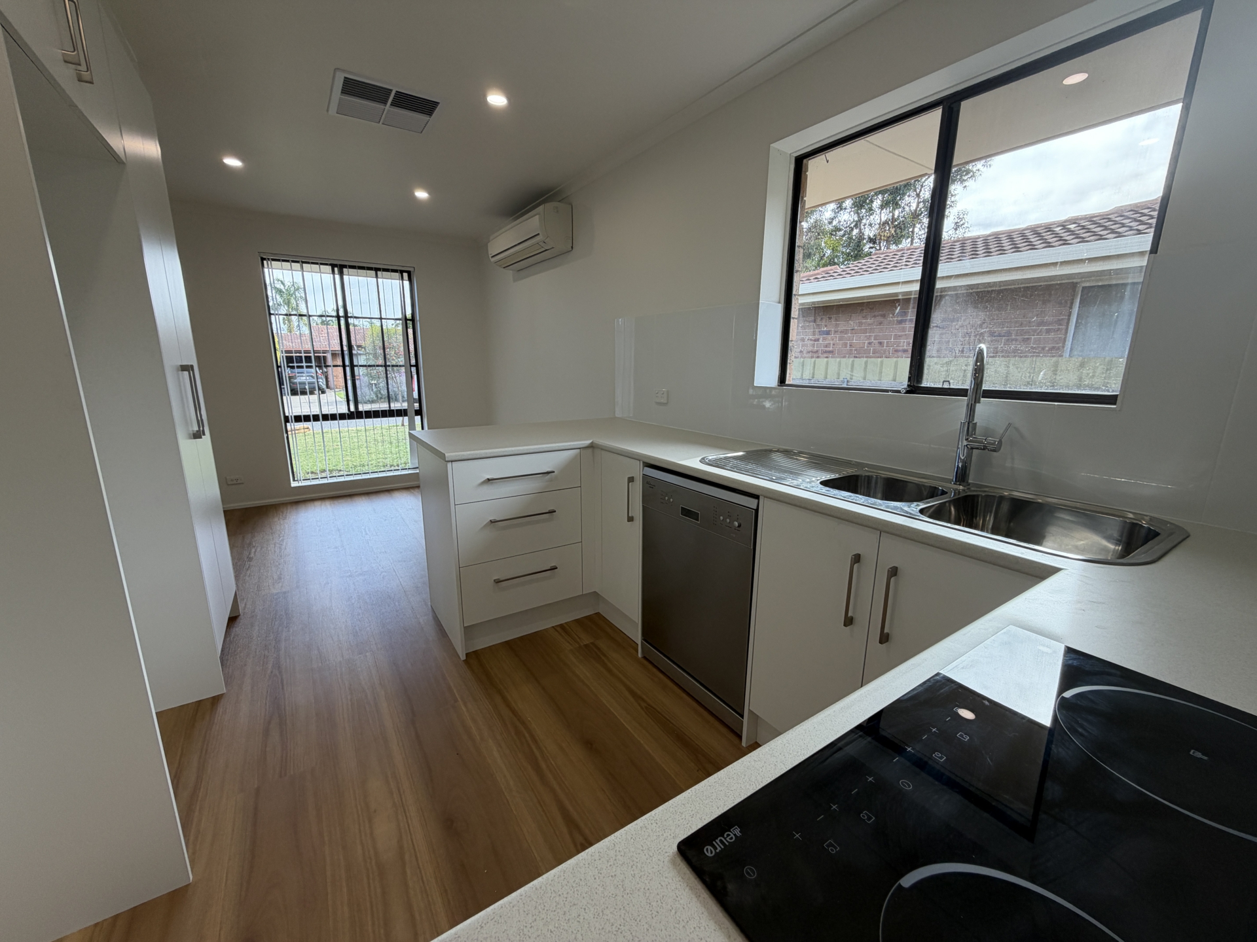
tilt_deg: -13.0
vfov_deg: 85.7
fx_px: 508
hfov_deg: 102.1
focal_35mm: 14
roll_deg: -0.7
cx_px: 628
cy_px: 471
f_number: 2.2
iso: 40
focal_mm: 2.22
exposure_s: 1/100
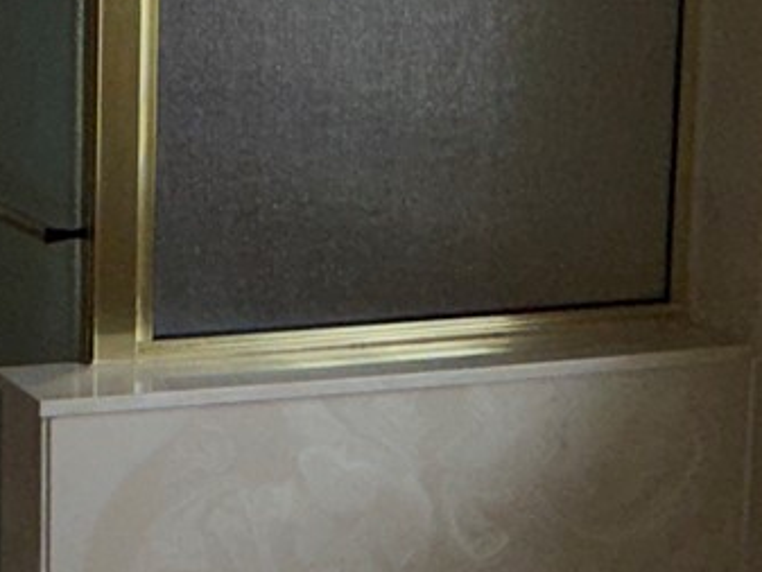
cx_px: -124
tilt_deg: -6.7
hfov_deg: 21.5
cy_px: 84
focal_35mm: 85
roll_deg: -0.3
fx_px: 1872
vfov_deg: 17.2
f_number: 2.2
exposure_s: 1/121
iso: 16
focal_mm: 2.22
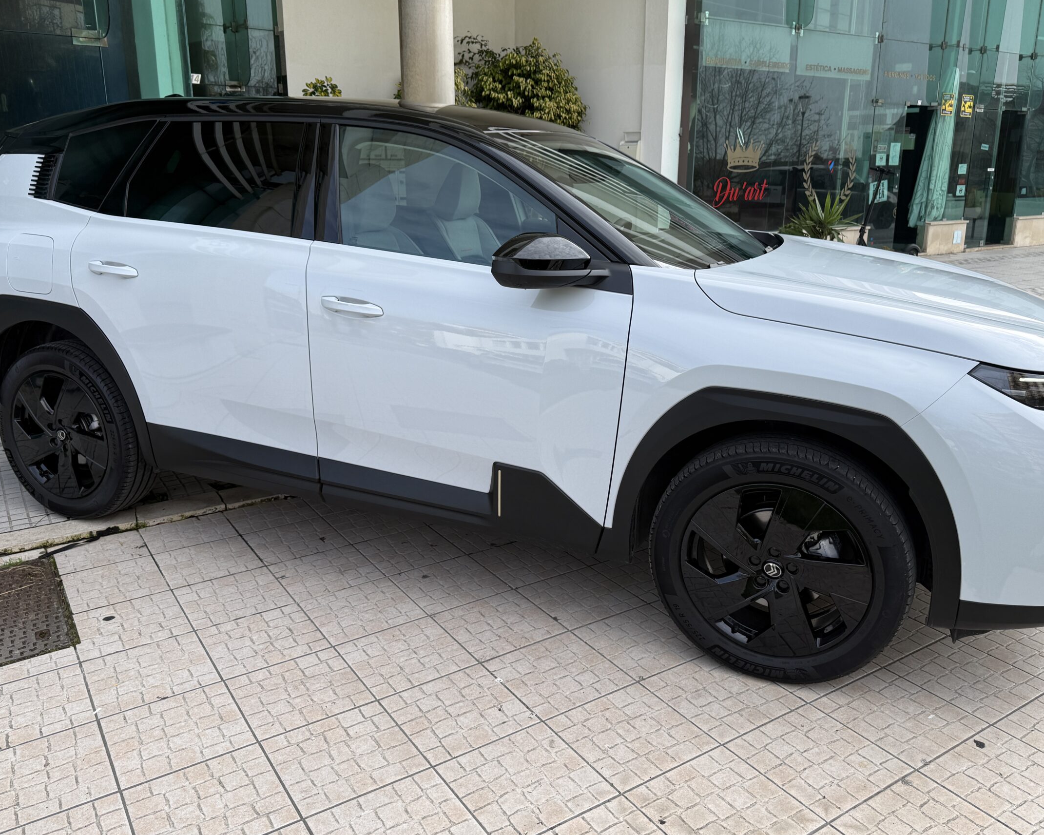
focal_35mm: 28
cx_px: 531
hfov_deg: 62.2
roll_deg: +0.5
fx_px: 865
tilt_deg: -14.0
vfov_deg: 51.5
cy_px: 386
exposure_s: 1/1553
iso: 80
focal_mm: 6.76
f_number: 1.78
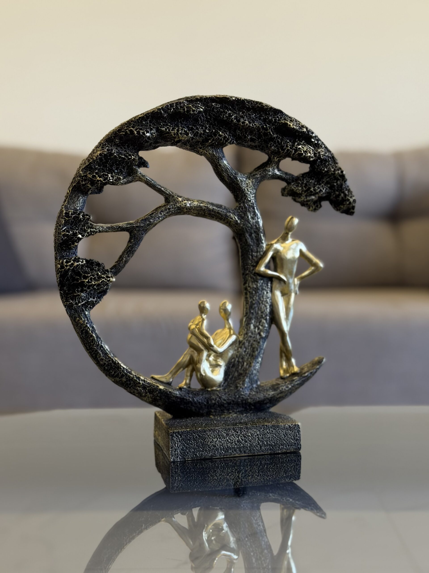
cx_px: 214
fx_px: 793
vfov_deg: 39.7
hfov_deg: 30.3
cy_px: 286
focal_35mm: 48
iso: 100
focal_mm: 6.76
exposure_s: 1/93
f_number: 1.78
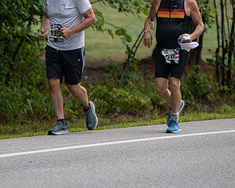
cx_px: 51
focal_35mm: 359
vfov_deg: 4.3
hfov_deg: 5.4
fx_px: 2499
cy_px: 47
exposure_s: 1/400
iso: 200
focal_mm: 200
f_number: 4
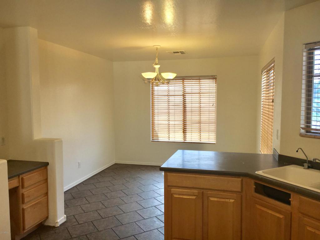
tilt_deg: -4.3
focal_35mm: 29
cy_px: 120
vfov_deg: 48.2
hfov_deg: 61.7
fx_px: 268
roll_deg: +0.5
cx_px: 160
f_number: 2.2
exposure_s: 1/38
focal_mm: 4.15
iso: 25
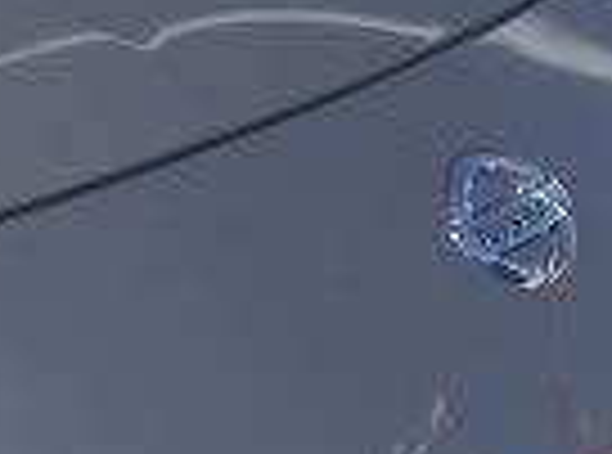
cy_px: -85
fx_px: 3629
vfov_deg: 7.1
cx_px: -792
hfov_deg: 8.8
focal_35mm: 206
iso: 64
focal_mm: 4.3
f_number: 2.4
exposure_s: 1/1082
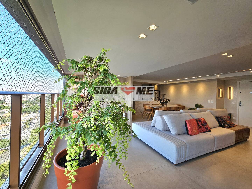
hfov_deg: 106.2
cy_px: 94
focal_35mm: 13
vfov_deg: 89.9
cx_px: 126
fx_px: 95
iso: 50
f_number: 2.2
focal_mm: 2.2
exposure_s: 1/294
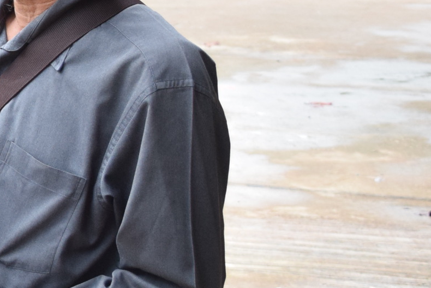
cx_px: -313
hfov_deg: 12.0
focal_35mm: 159
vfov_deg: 8.6
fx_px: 1905
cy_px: 160
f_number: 4.2
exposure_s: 1/800
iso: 800
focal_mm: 28
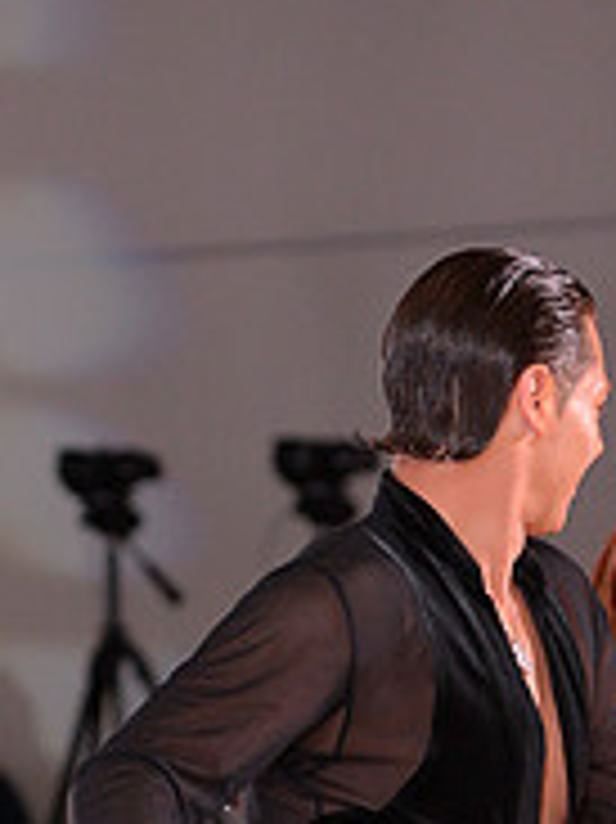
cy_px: 1202
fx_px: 10476
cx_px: 650
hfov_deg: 3.4
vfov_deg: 4.5
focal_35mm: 441
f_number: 5.6
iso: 3200
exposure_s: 1/250
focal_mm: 145
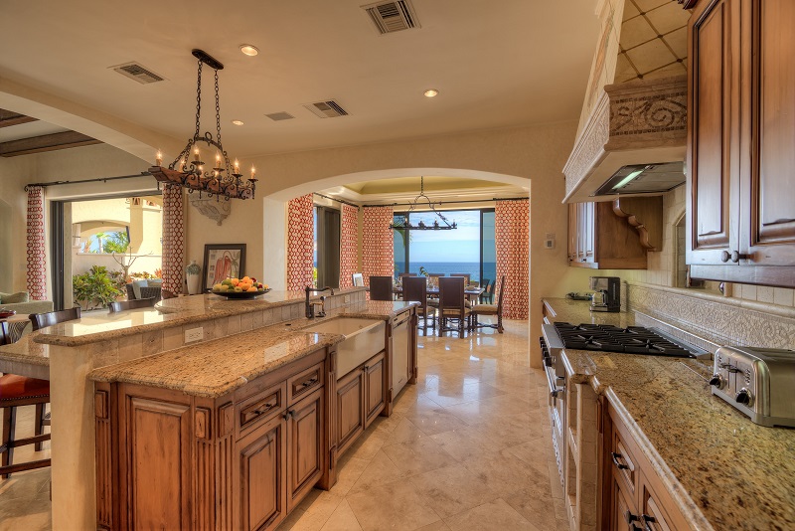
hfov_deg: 96.7
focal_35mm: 16
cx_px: 398
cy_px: 266
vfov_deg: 73.8
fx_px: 353
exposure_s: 1/30
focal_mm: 16
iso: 200
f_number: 7.1
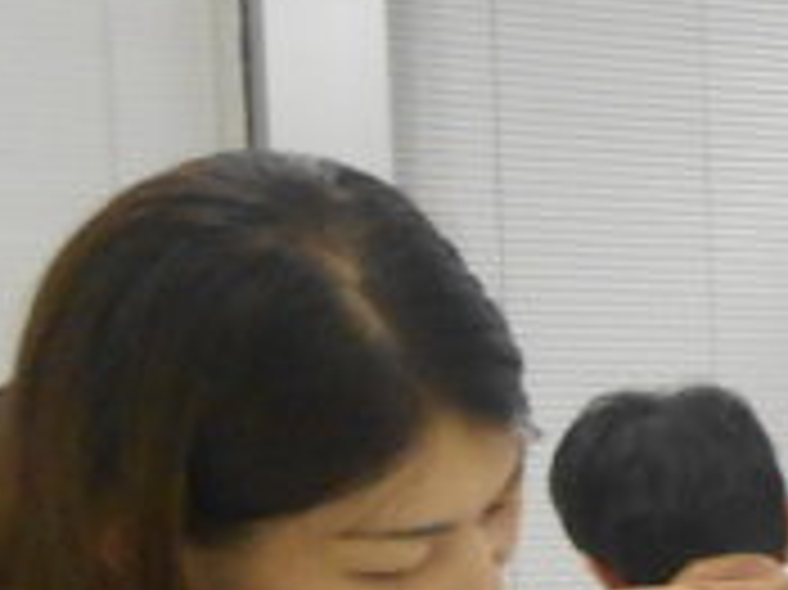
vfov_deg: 9.5
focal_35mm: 152
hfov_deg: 10.4
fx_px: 3458
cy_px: 869
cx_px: 2125
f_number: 3.4
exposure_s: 1/30
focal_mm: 4.7
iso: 280
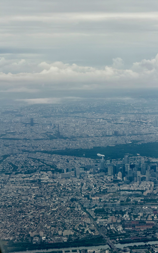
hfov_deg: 12.2
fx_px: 737
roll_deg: +1.3
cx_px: 92
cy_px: 128
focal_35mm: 107
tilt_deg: -5.1
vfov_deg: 19.5
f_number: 2.8
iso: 100
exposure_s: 1/121
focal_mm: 16.89
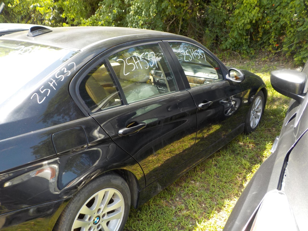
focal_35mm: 30
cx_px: 154
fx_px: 267
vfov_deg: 46.8
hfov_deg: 60.0
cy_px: 116
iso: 125
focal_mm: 4.1
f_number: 3.3
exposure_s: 1/200
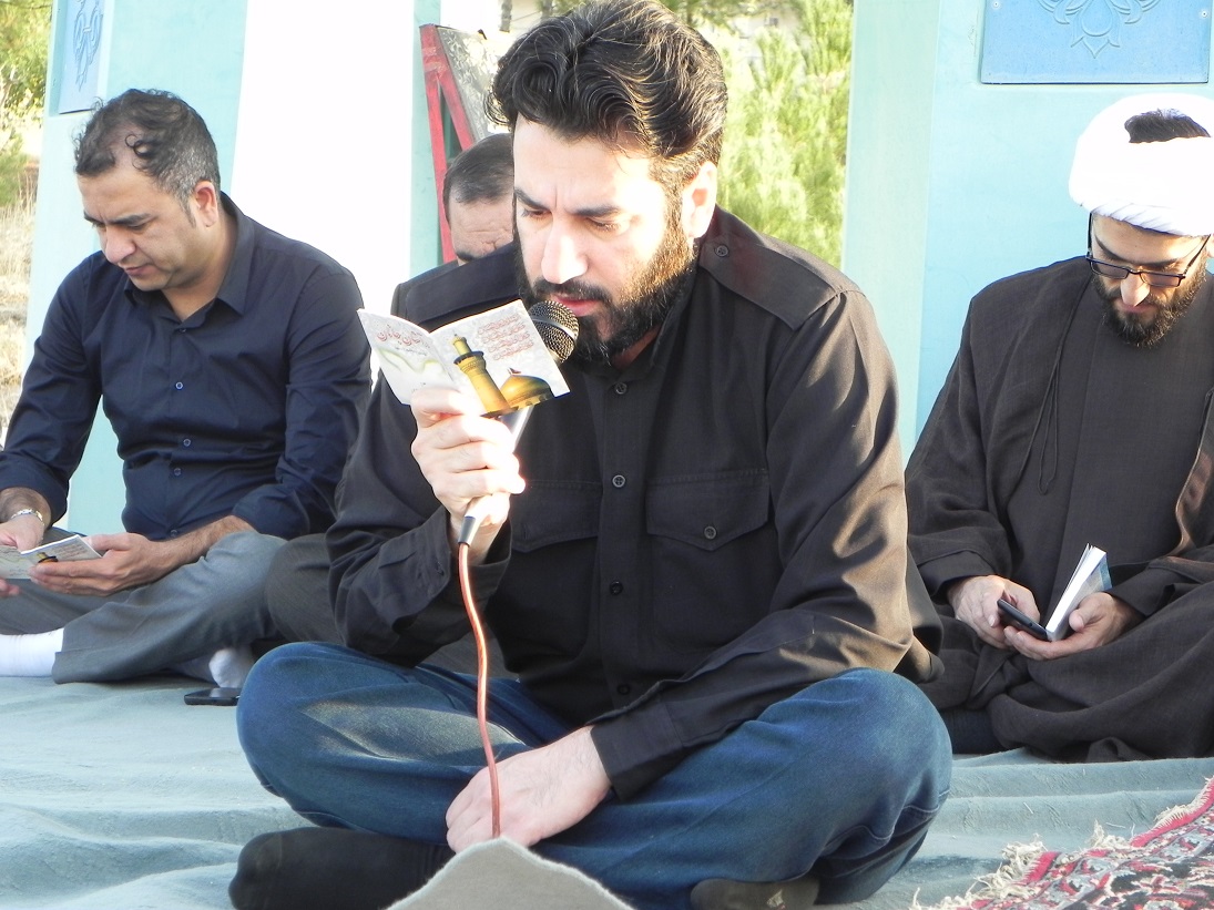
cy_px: 455
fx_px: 4103
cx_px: 607
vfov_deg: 12.7
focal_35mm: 117
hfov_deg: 16.8
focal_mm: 20.8
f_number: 4
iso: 160
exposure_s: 1/53
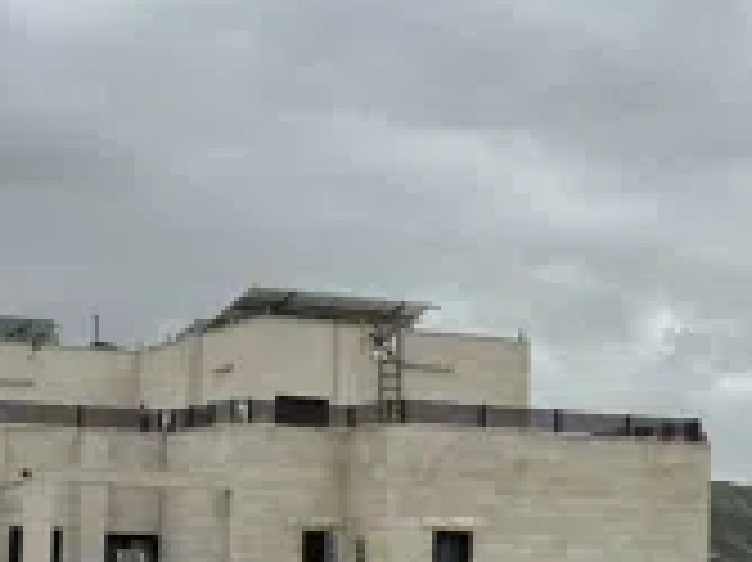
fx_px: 1997
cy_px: 499
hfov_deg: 19.7
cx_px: 964
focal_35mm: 92
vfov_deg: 15.9
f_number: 1.78
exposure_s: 1/5848
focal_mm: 6.86
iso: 80
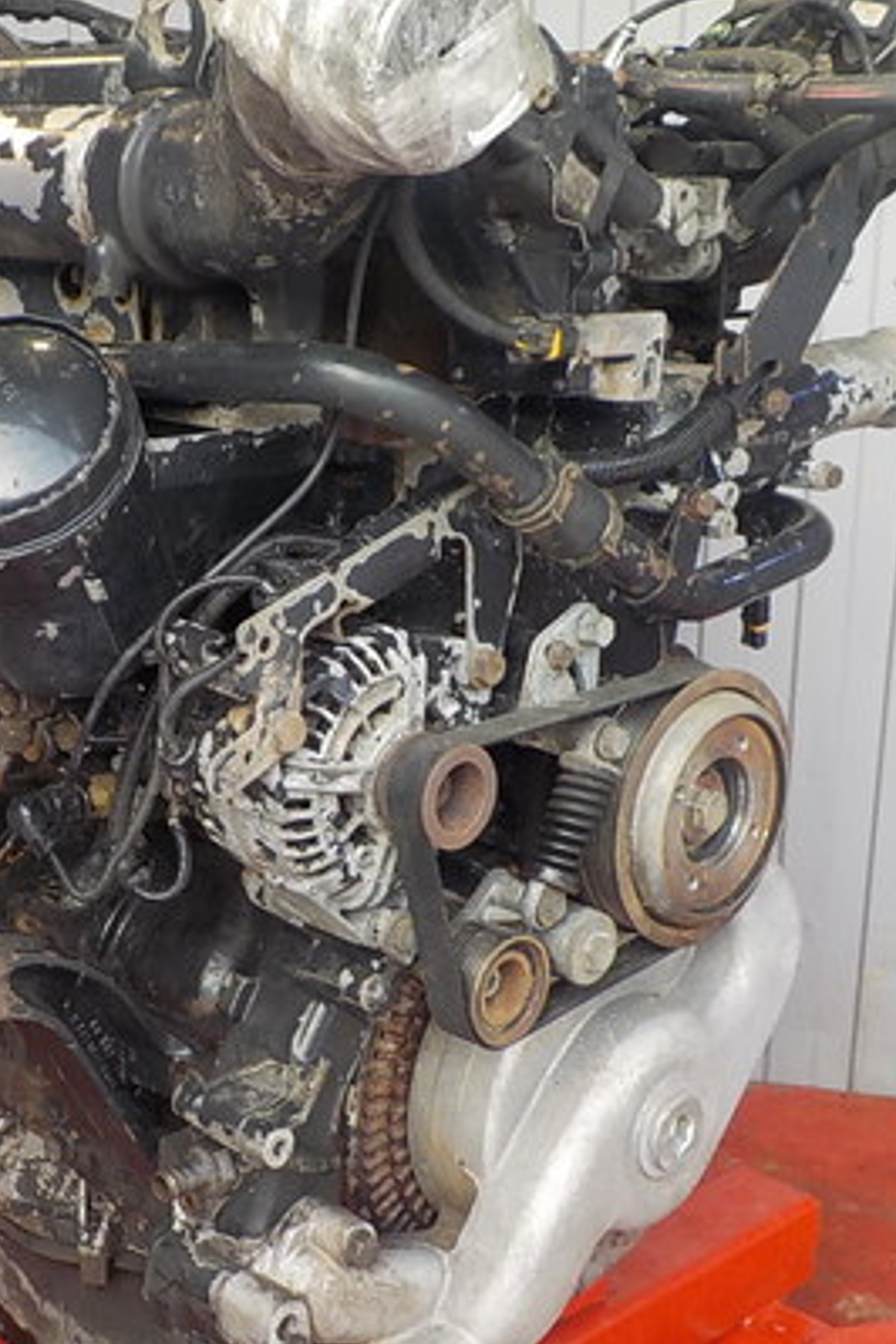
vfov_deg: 39.6
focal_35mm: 50
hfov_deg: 26.5
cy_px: 707
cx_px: 185
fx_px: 1867
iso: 125
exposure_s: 1/50
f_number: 3.3
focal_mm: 4.1
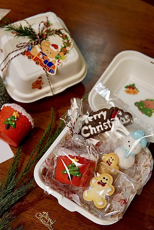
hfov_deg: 29.9
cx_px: 77
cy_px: 115
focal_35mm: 45
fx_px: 288
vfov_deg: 43.6
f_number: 3.2
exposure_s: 1/200
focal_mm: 30
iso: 1250
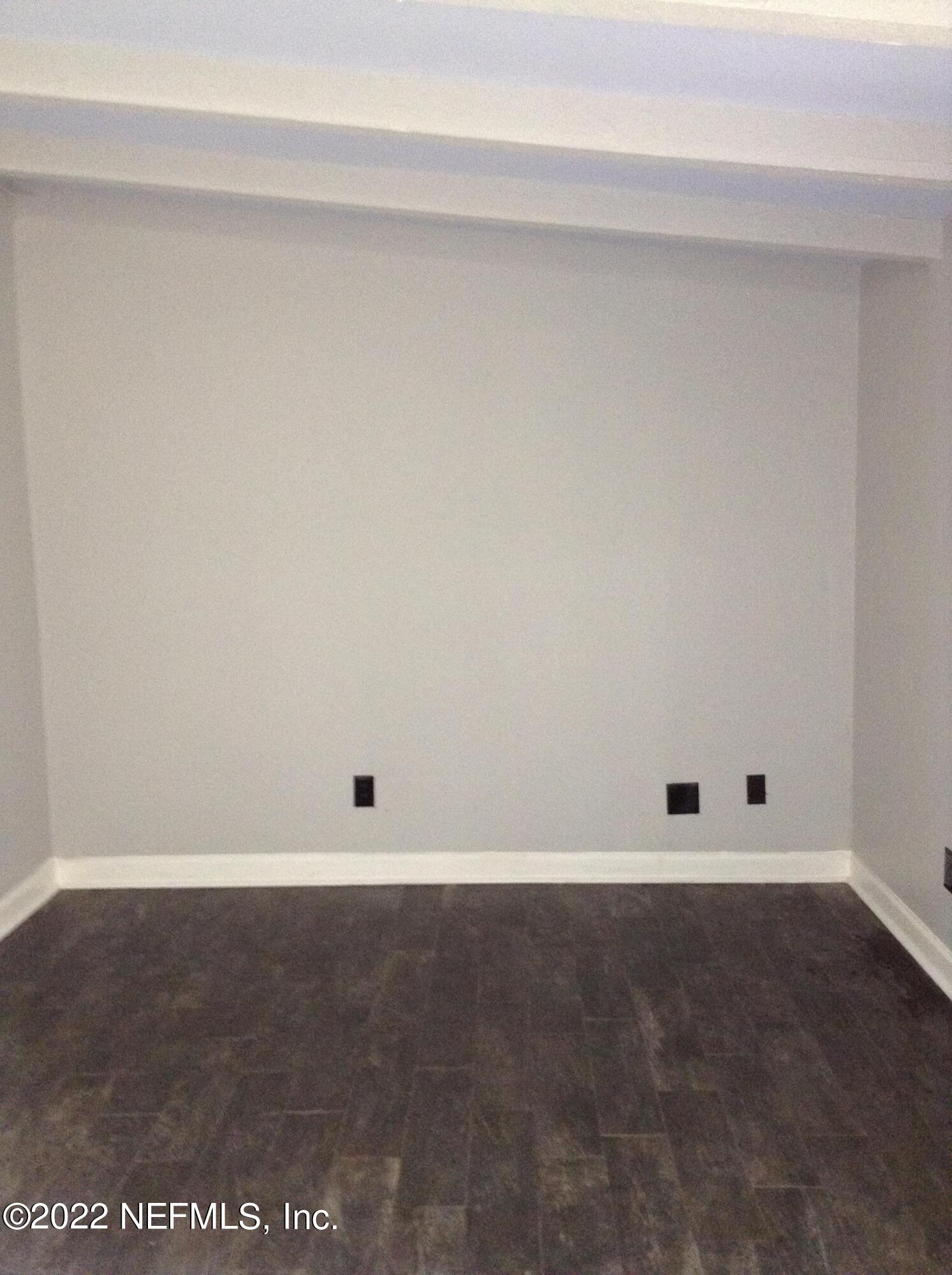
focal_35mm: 33
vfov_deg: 55.4
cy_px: 638
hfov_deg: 42.8
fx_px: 1214
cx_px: 476
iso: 200
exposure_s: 1/24
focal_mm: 3.3
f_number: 2.4
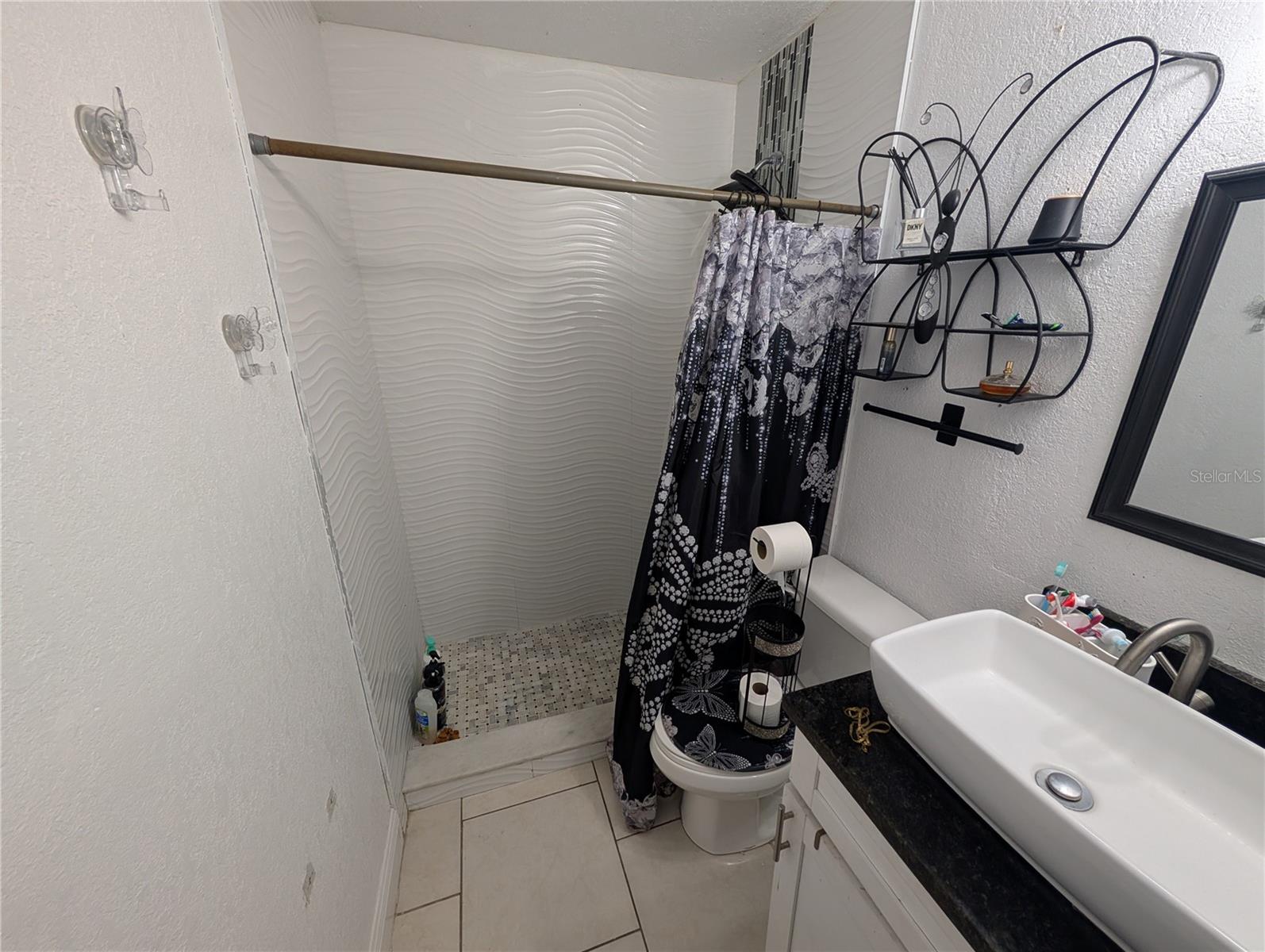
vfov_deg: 94.6
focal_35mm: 12
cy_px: 476
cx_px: 632
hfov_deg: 110.5
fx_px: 439
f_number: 1.7
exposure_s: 1/120
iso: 117
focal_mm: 2.02
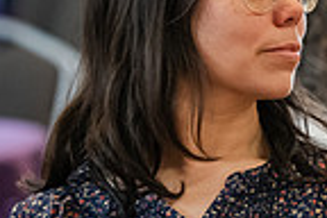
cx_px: 277
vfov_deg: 2.4
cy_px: 74
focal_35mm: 564
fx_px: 5123
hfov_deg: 3.7
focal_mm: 140
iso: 2000
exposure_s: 1/200
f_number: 3.2
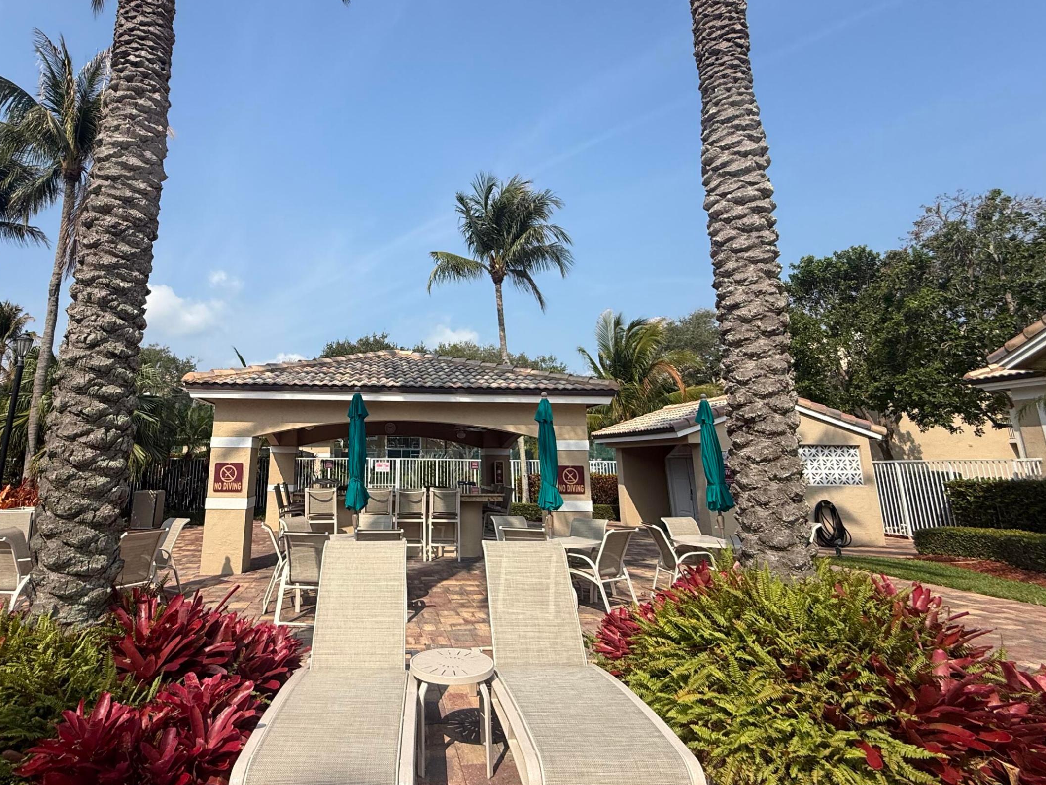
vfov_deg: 68.2
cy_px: 322
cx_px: 411
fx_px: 574
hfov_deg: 83.5
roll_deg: -0.2
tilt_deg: +14.9
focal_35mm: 19
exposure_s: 1/2506
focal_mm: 2.22
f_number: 2.2
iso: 50
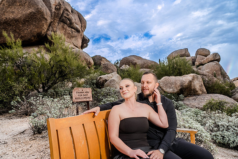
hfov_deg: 73.7
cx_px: 119
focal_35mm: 24
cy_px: 80
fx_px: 159
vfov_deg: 53.2
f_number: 5.6
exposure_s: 1/250
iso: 320
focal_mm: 24
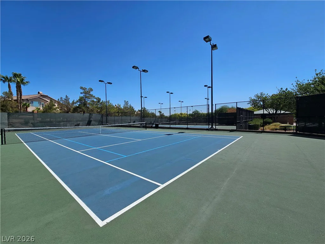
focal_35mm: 13
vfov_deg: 89.9
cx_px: 162
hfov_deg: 106.2
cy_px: 122
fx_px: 122
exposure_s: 1/5000
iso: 50
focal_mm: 2.2
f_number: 2.2
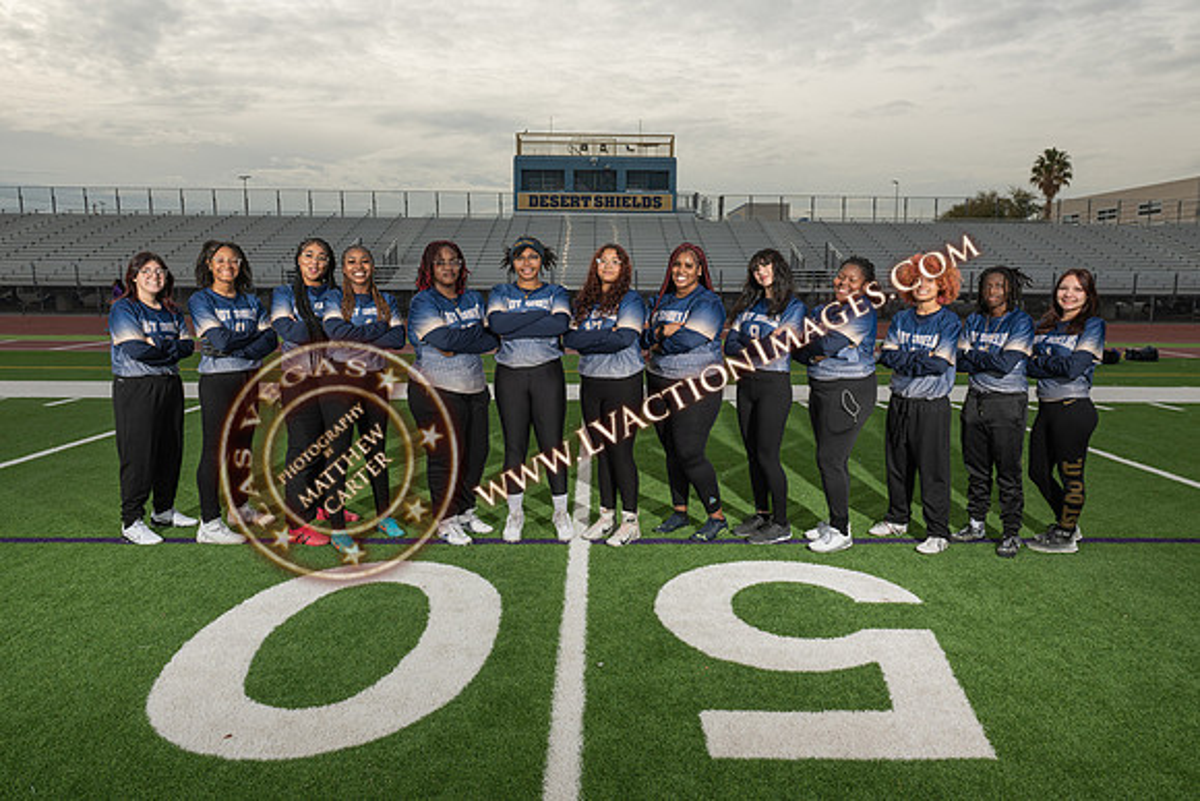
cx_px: 612
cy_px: 403
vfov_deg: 51.6
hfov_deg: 71.8
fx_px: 829
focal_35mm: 25
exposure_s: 1/200
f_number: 8
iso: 160
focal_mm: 24
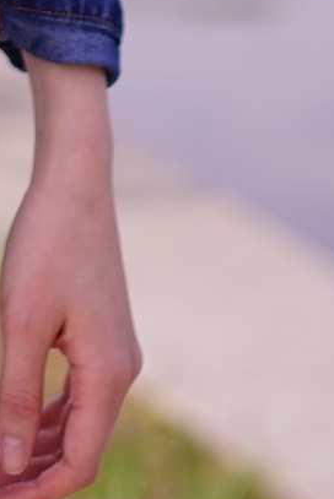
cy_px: -1124
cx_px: -387
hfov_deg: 3.4
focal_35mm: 405
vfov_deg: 4.8
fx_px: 5626
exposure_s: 1/3200
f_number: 1.8
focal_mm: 55
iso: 100
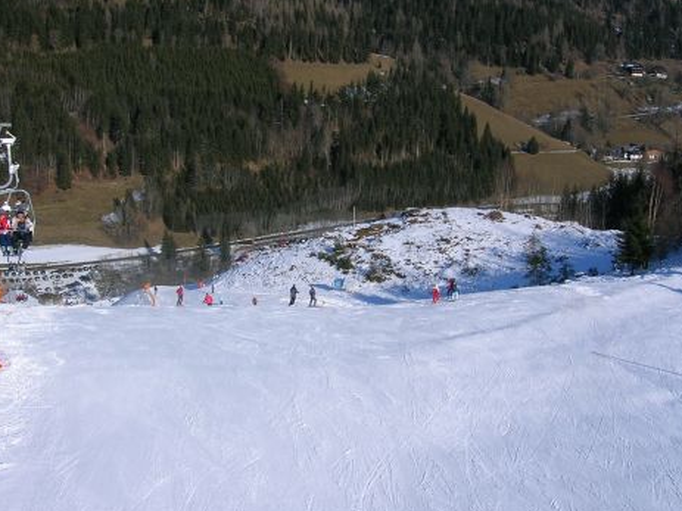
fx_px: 926
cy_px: 247
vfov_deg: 30.9
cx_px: 315
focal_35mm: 47
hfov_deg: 40.4
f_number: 4.9
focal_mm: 5.7
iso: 50
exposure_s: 1/599
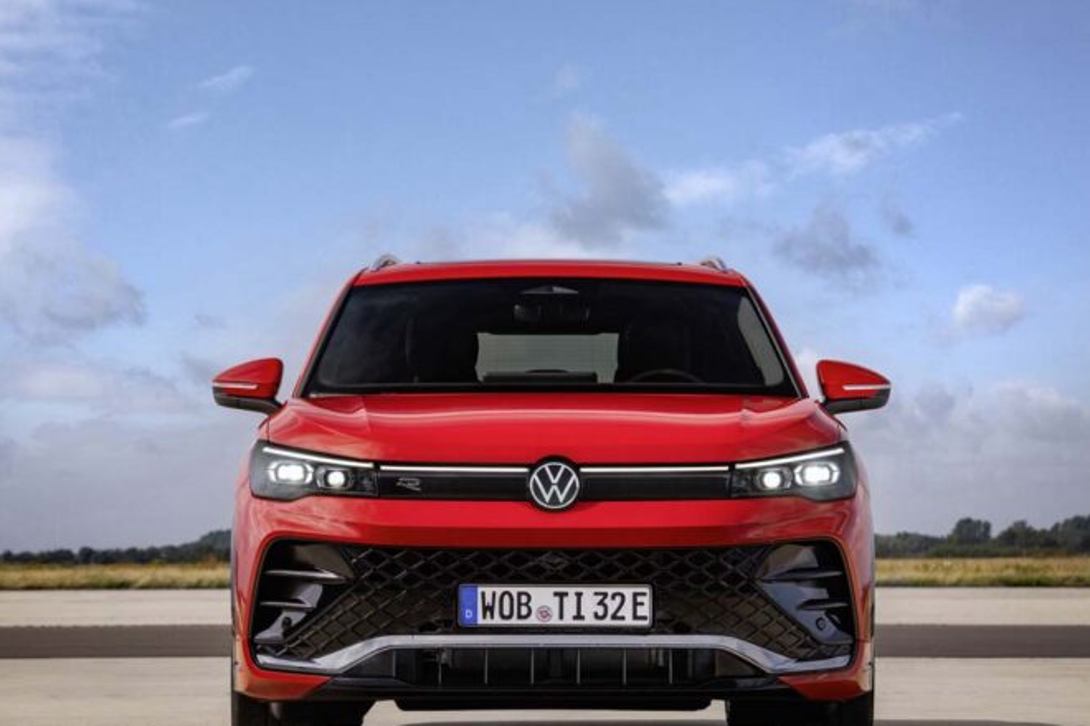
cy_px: 419
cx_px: 552
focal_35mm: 128
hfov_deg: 16.0
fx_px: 3875
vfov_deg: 10.7
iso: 400
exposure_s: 1/200
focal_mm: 110
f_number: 11
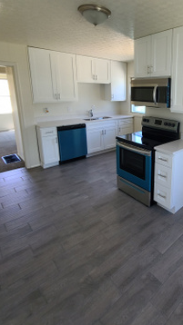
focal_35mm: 19
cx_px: 153
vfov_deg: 88.5
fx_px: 164
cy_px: 131
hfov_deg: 53.4
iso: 200
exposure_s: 1/60
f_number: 2.2
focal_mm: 2.2
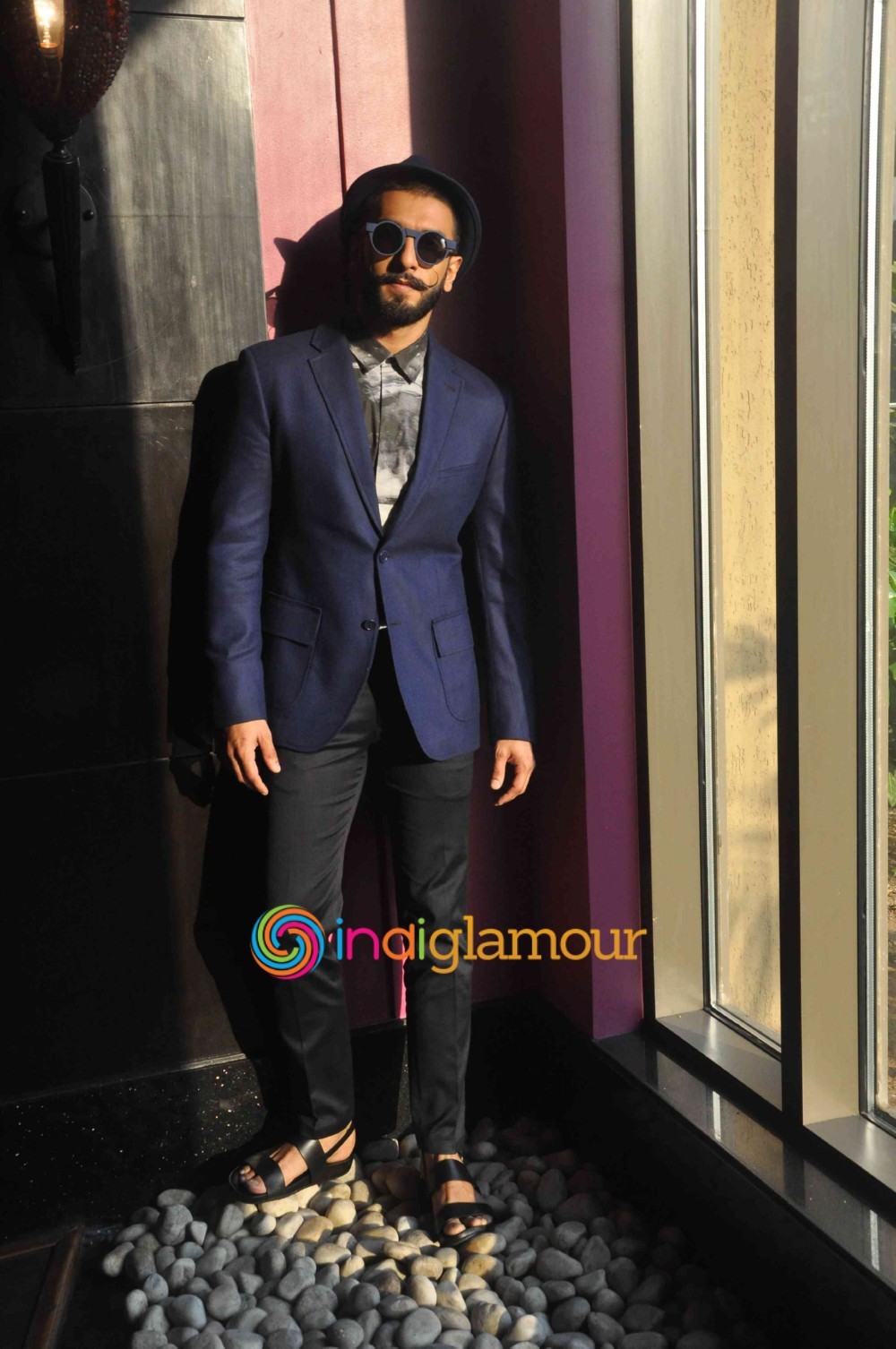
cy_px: 674
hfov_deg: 31.8
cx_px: 448
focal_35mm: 42
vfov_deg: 46.5
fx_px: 1572
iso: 1000
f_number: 10
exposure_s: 1/160
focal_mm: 28
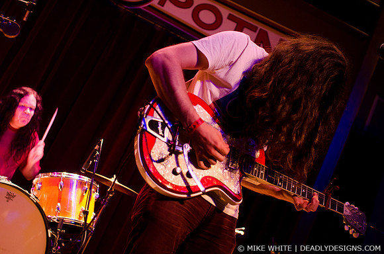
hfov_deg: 43.7
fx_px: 479
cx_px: 192
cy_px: 127
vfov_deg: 29.7
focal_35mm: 45
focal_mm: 30
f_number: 2.8
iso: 1600
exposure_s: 1/80
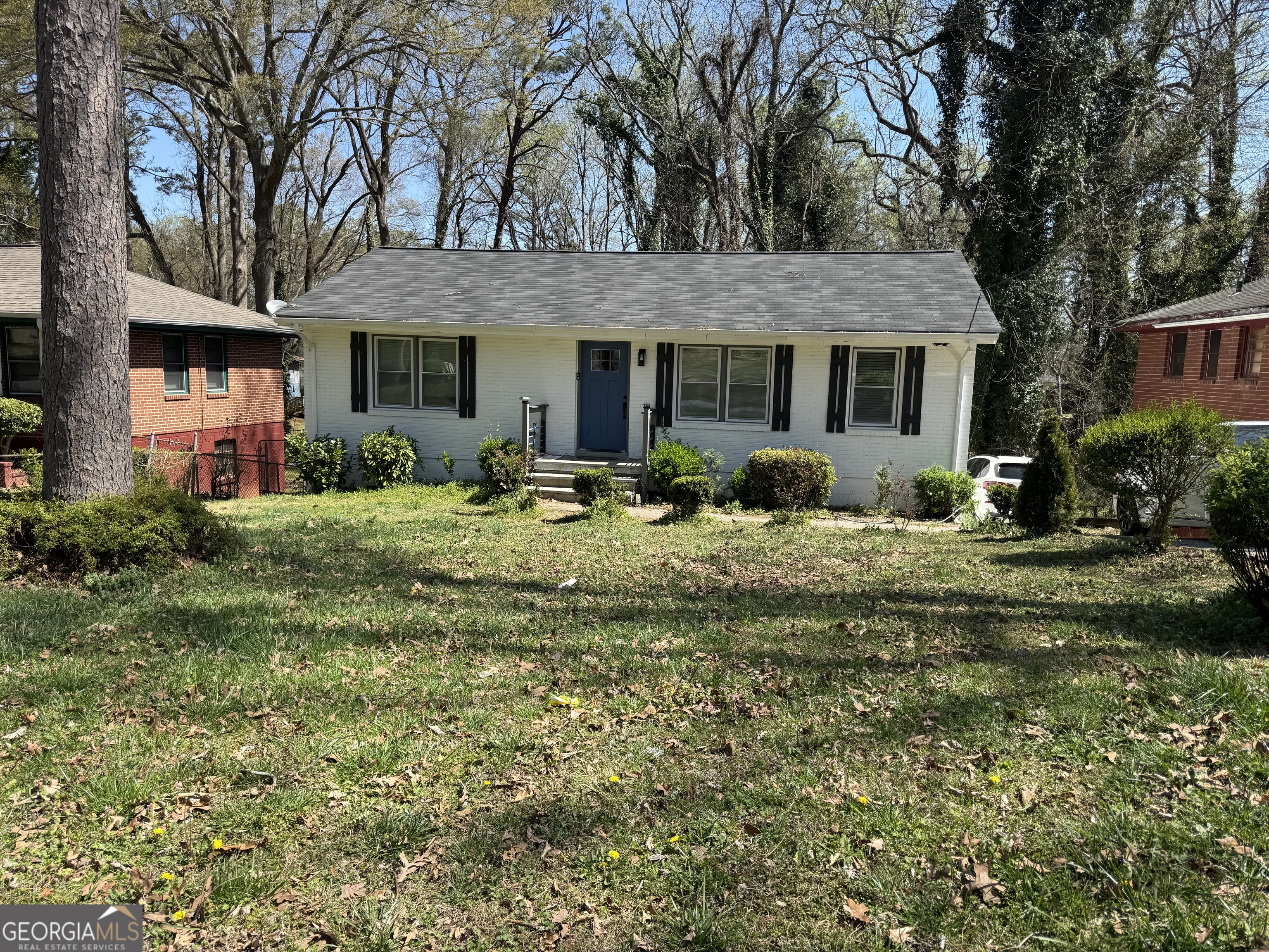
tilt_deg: -6.9
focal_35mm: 24
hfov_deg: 71.6
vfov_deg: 56.8
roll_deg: -2.5
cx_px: 634
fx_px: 880
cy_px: 476
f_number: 1.78
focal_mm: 6.76
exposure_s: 1/2041
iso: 80
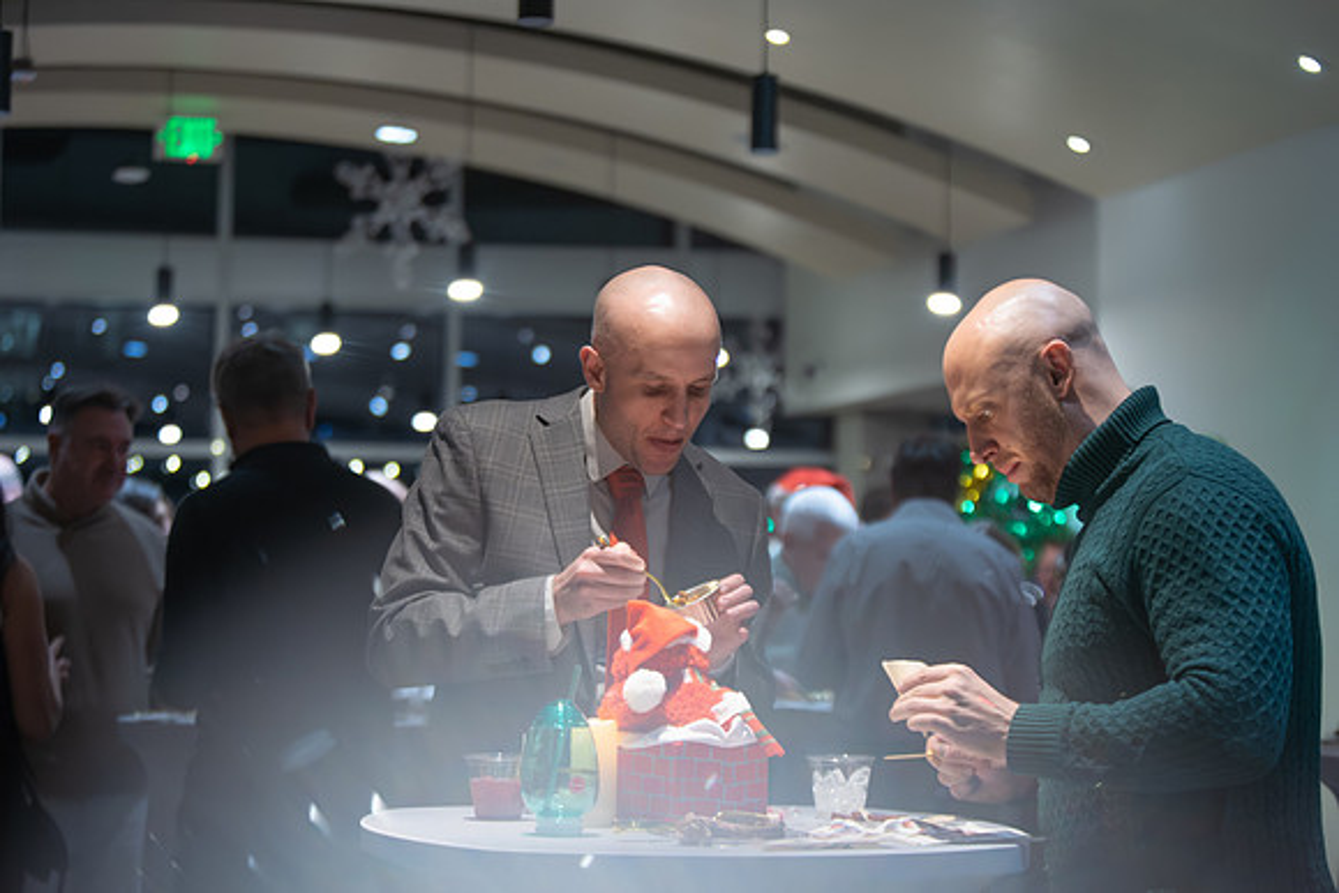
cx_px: 694
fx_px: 2770
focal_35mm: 74
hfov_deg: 27.2
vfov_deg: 18.3
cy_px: 445
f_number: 2.8
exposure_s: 1/160
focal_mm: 70
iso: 3200
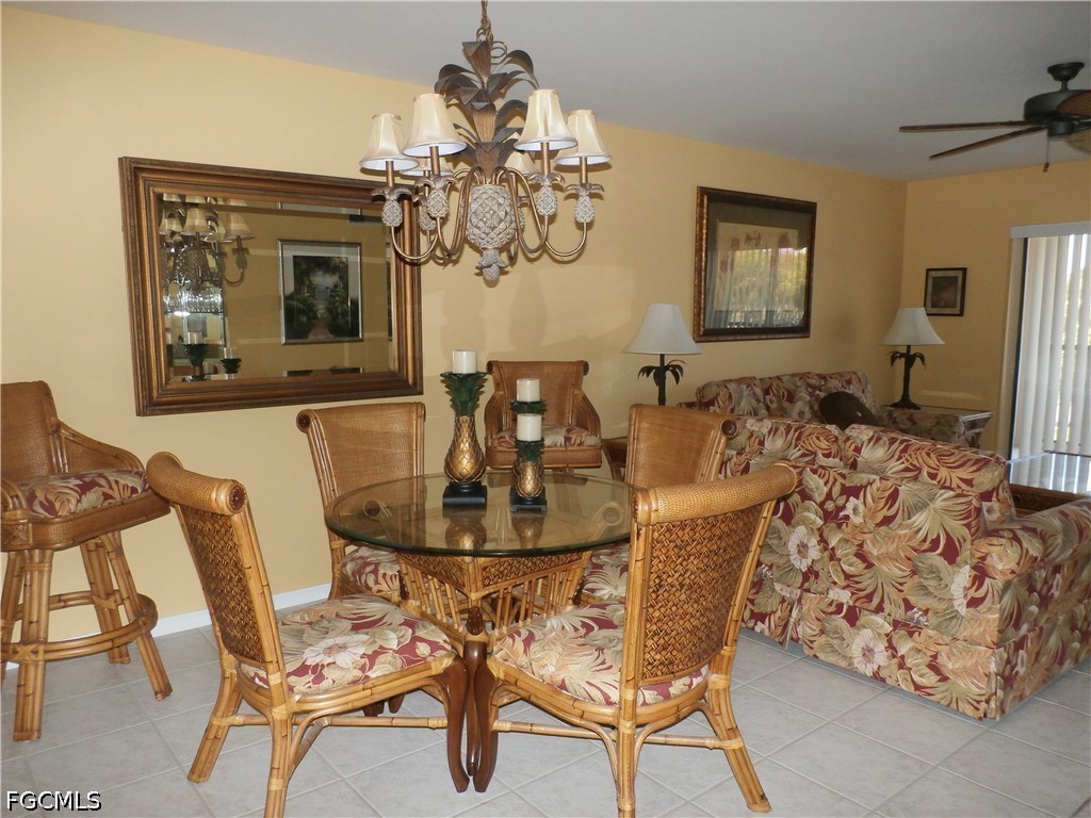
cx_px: 546
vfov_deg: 54.9
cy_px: 409
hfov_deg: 69.4
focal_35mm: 25
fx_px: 788
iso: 200
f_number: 3
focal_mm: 4.5
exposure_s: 1/30
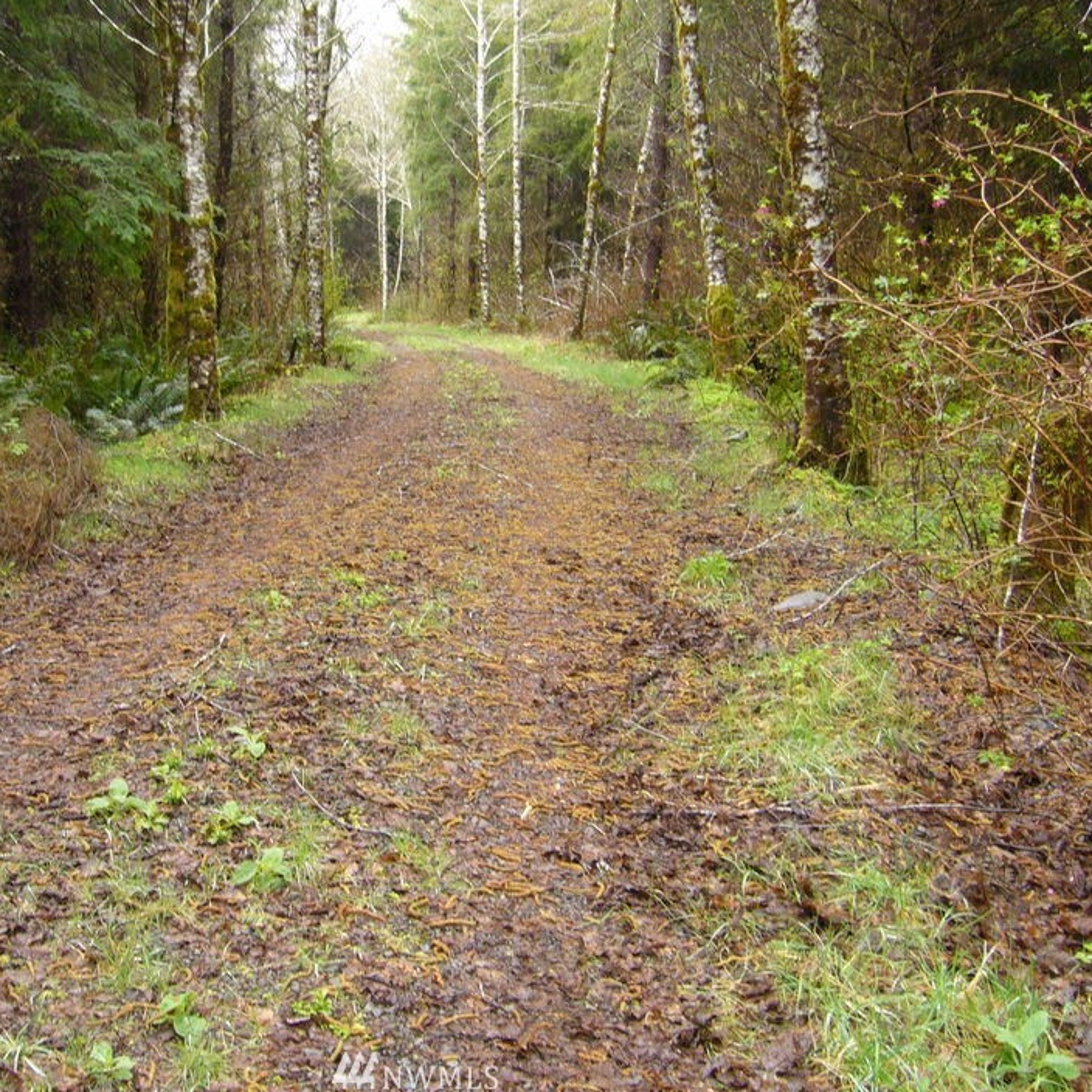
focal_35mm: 45
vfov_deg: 37.6
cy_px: 534
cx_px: 419
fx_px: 1606
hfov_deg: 37.4
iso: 100
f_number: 2.8
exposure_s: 1/25
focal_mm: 5.8
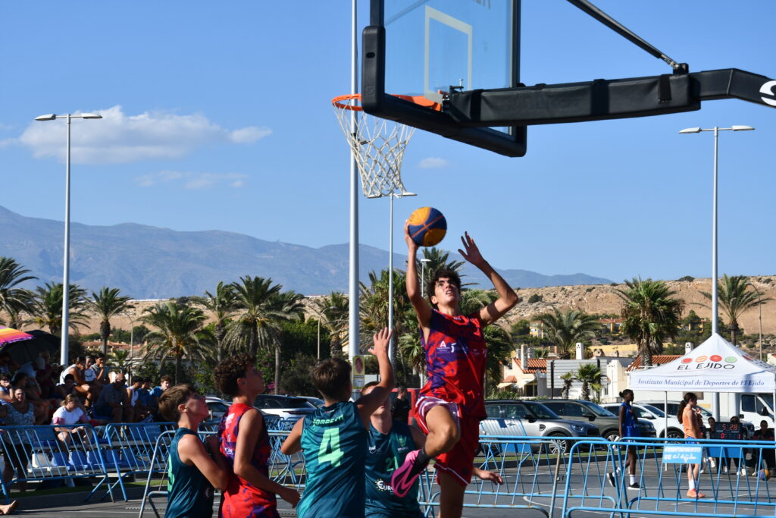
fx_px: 2005
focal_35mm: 93
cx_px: 388
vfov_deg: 14.7
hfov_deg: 21.9
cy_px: 259
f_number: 9
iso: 100
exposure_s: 1/320
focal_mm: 62
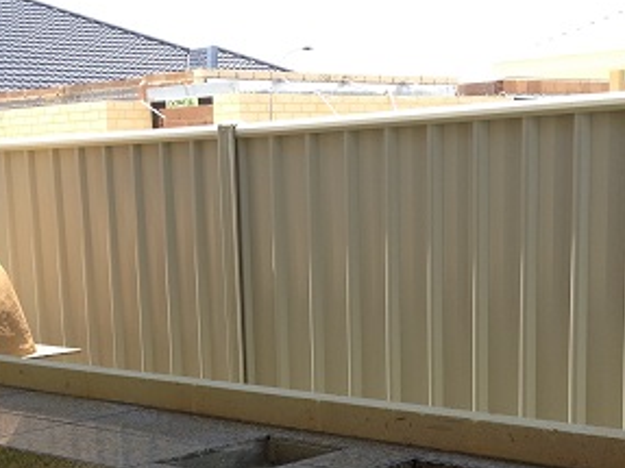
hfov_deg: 25.0
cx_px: 246
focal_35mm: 78
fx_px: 1408
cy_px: 438
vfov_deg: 18.5
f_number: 2.4
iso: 50
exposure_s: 1/606
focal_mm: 4.28
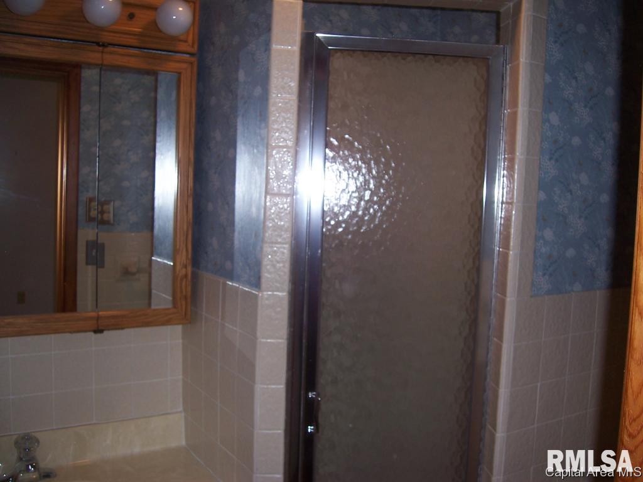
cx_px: 322
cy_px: 241
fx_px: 669
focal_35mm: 36
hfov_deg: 51.4
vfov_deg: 39.7
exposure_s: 1/60
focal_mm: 6
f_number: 3
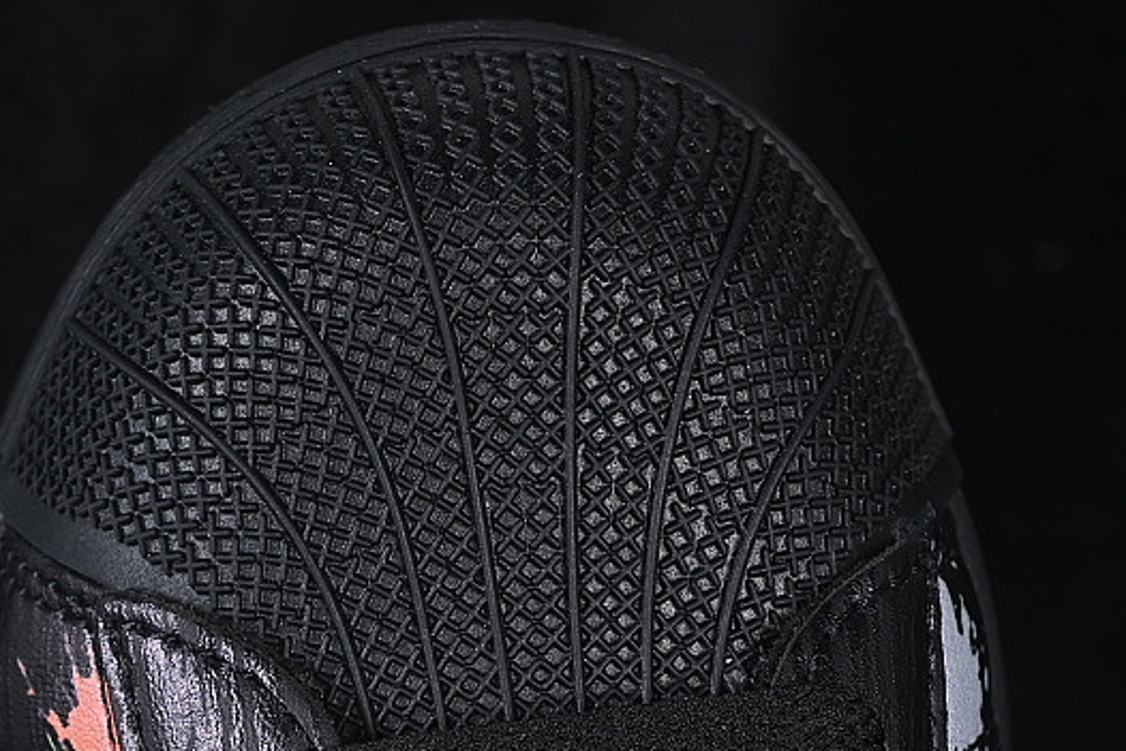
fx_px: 4818
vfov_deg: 8.9
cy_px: 740
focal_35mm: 154
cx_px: 432
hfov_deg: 13.3
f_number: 6.3
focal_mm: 50
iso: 160
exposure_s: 1/60
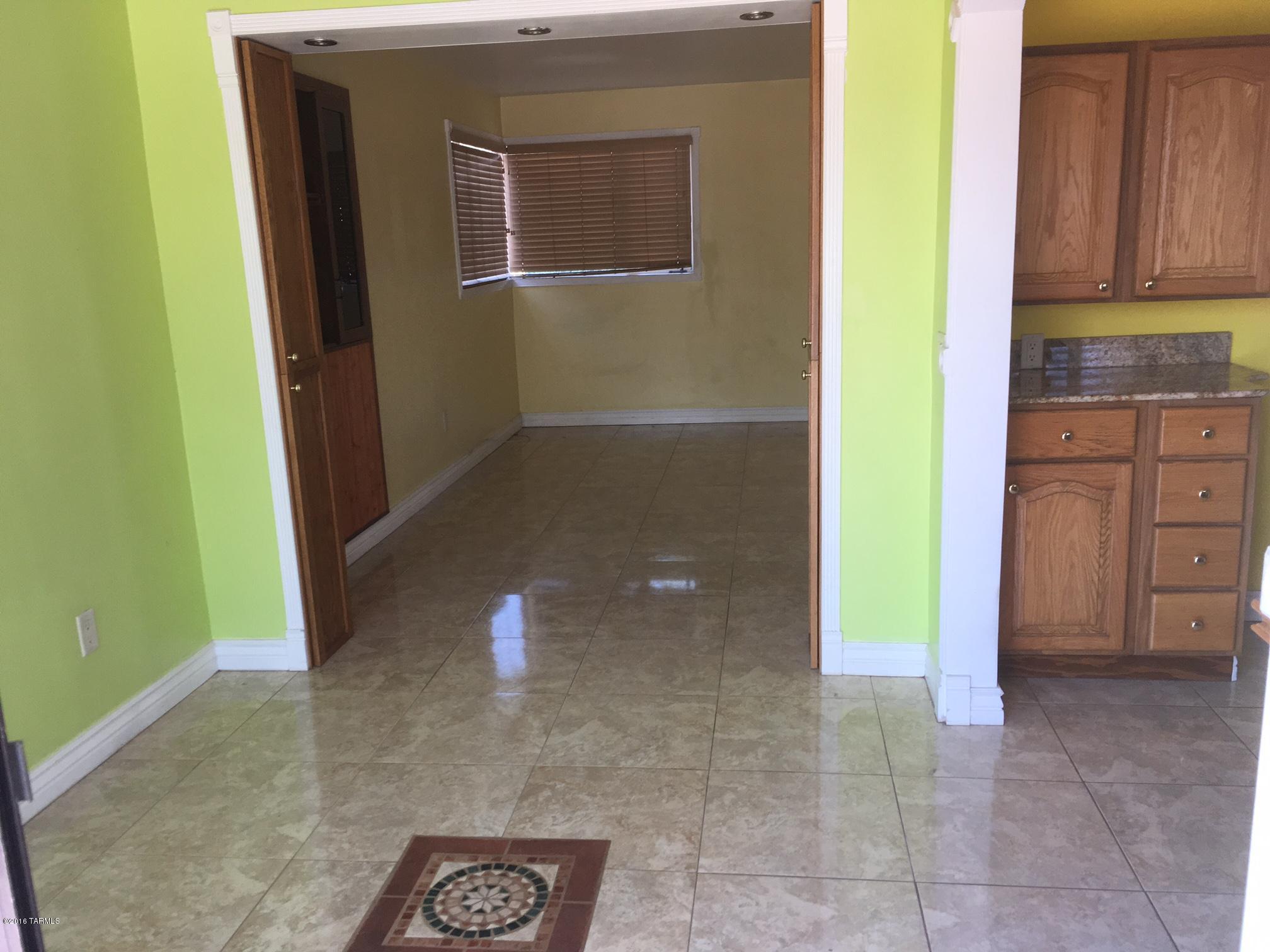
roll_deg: +1.4
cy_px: 476
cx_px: 635
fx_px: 1064
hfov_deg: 61.7
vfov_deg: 48.2
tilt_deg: -12.6
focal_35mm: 29
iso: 40
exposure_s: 1/120
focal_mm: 4.15
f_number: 2.2
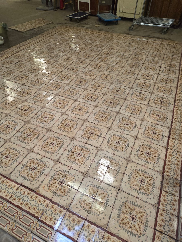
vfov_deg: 73.9
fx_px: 161
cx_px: 91
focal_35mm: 23
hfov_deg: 58.9
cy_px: 121
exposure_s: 1/100
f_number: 1.8
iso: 200
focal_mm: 5.4
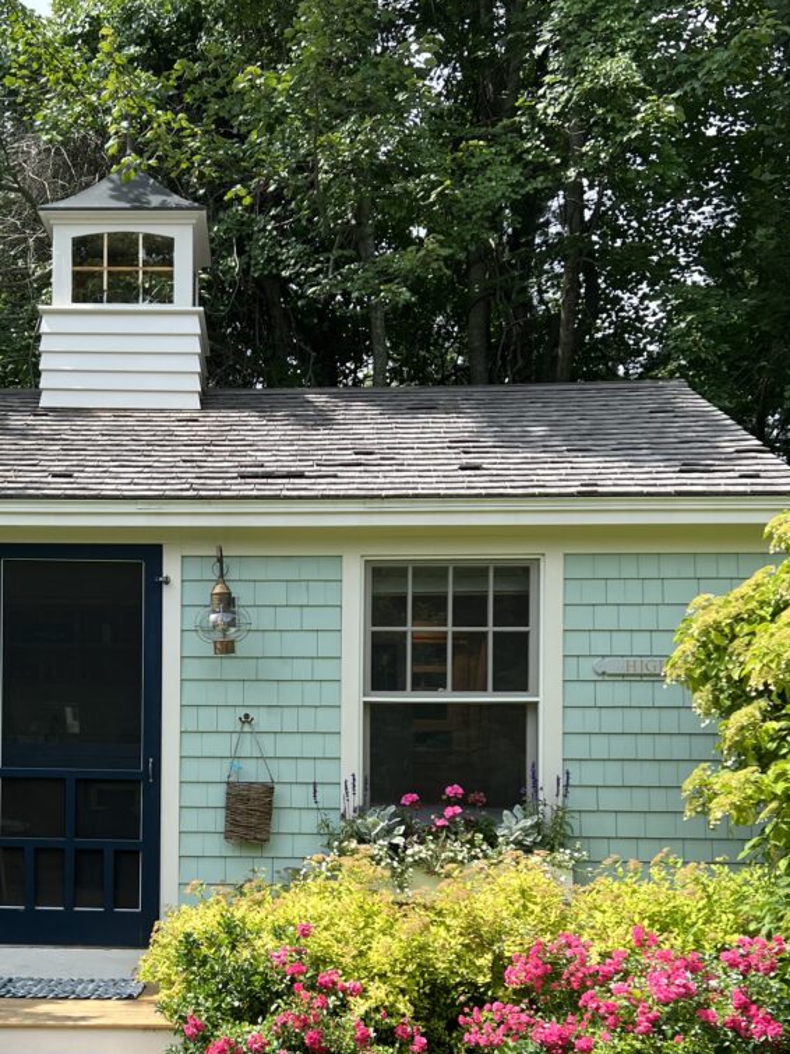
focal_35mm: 47
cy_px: 727
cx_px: 201
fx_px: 1431
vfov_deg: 39.8
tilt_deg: +1.0
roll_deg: -0.4
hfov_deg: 30.4
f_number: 1.5
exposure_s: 1/1575
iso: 50
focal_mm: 5.7
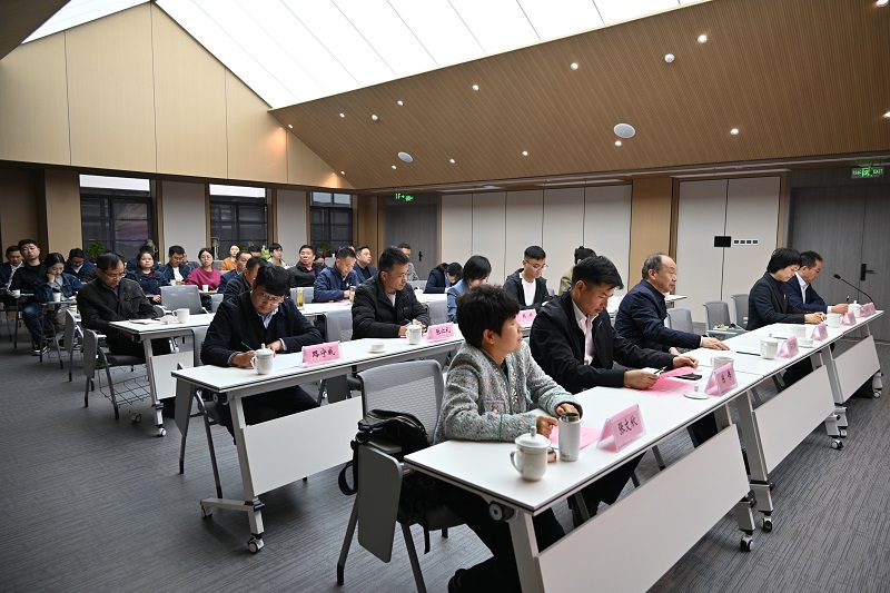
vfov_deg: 53.1
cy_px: 296
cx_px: 445
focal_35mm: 24
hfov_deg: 73.8
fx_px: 593
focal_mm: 24
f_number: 4
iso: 360
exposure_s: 1/100
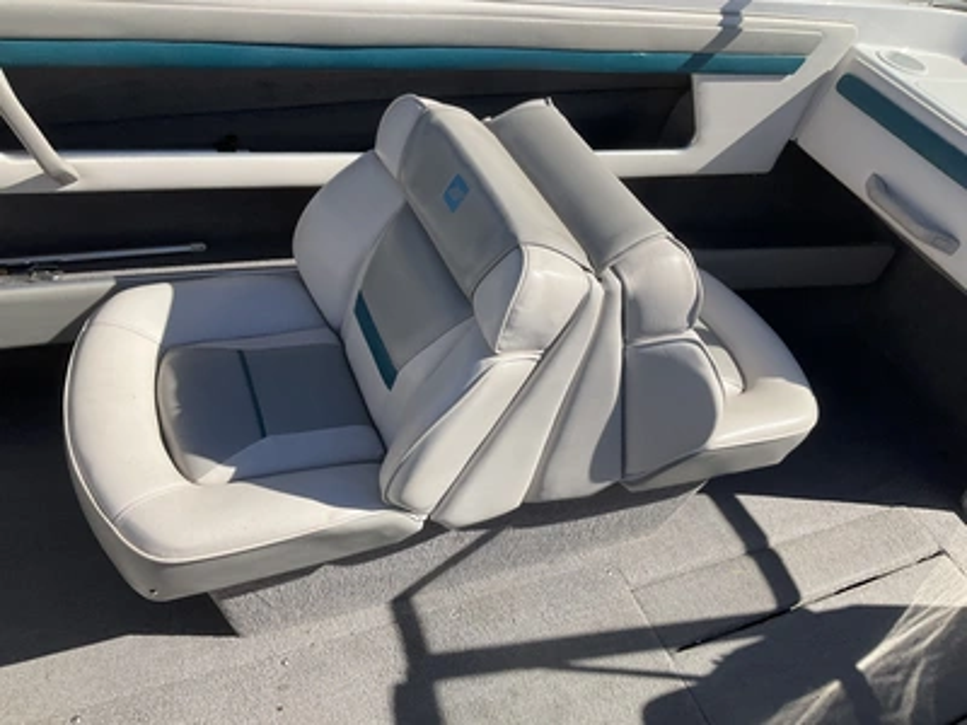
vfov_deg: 48.2
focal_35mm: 29
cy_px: 362
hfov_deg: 61.7
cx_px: 484
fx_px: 810
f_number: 1.8
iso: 25
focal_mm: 3
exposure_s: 1/1912
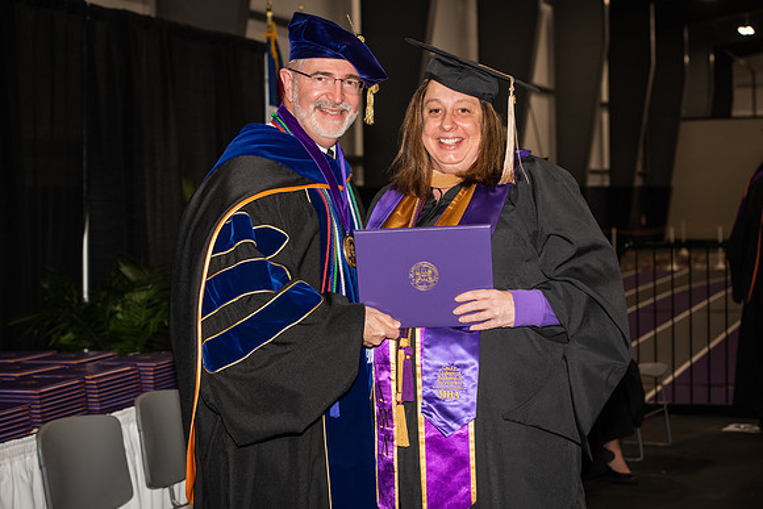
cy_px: 254
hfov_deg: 28.8
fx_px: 1484
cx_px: 382
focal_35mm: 70
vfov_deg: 19.5
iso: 1000
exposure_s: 1/200
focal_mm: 70
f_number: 5.6
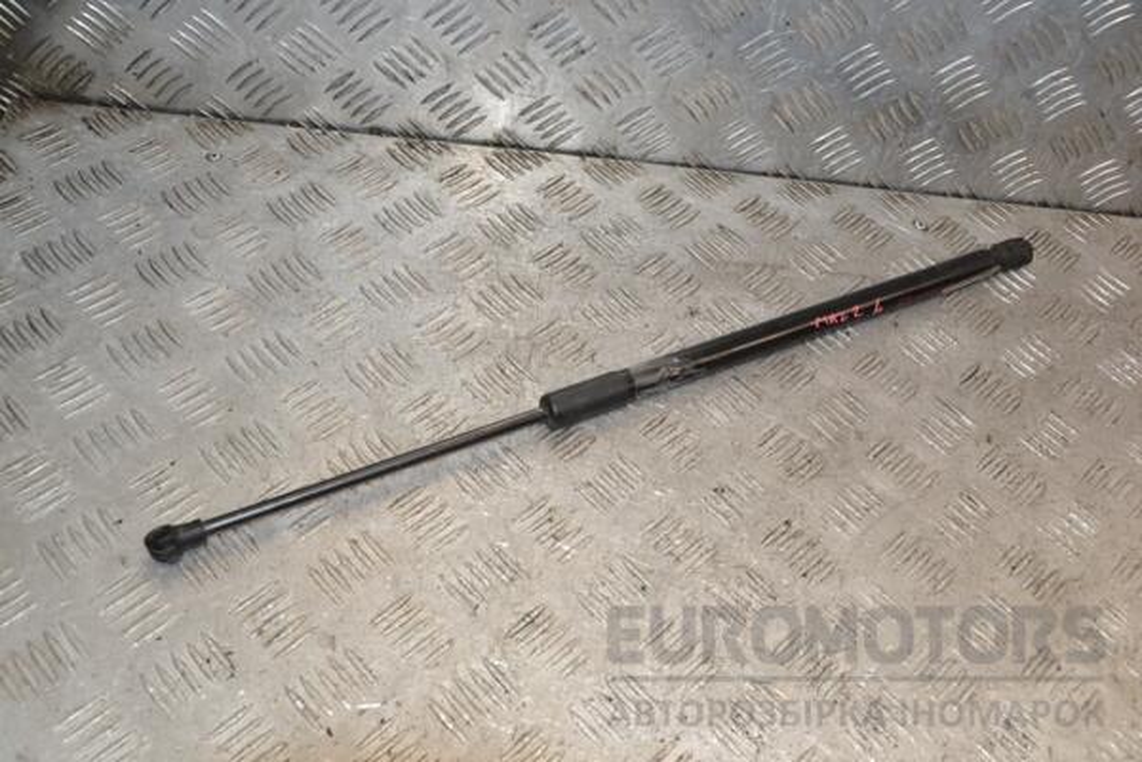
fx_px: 1189
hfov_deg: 51.3
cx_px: 571
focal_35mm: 38
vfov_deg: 35.5
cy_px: 381
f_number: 8
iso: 800
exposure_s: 1/200
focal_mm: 25
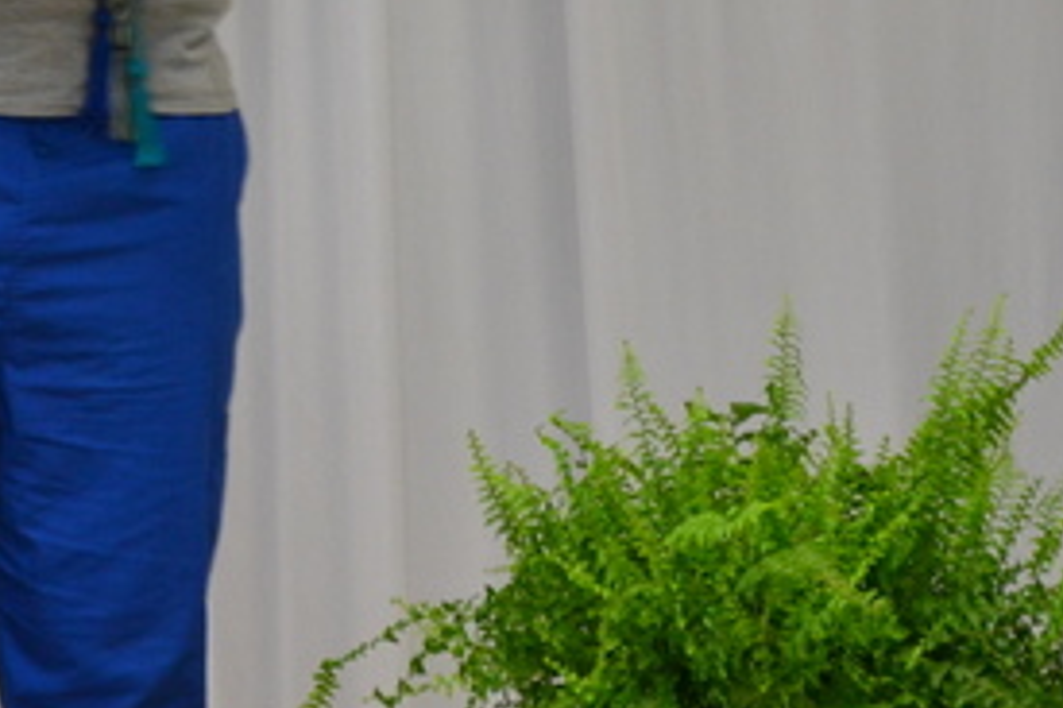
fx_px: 16466
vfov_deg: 2.5
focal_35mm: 558
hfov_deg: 3.7
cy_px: -251
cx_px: 108
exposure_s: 1/30
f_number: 5.6
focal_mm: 100
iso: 800
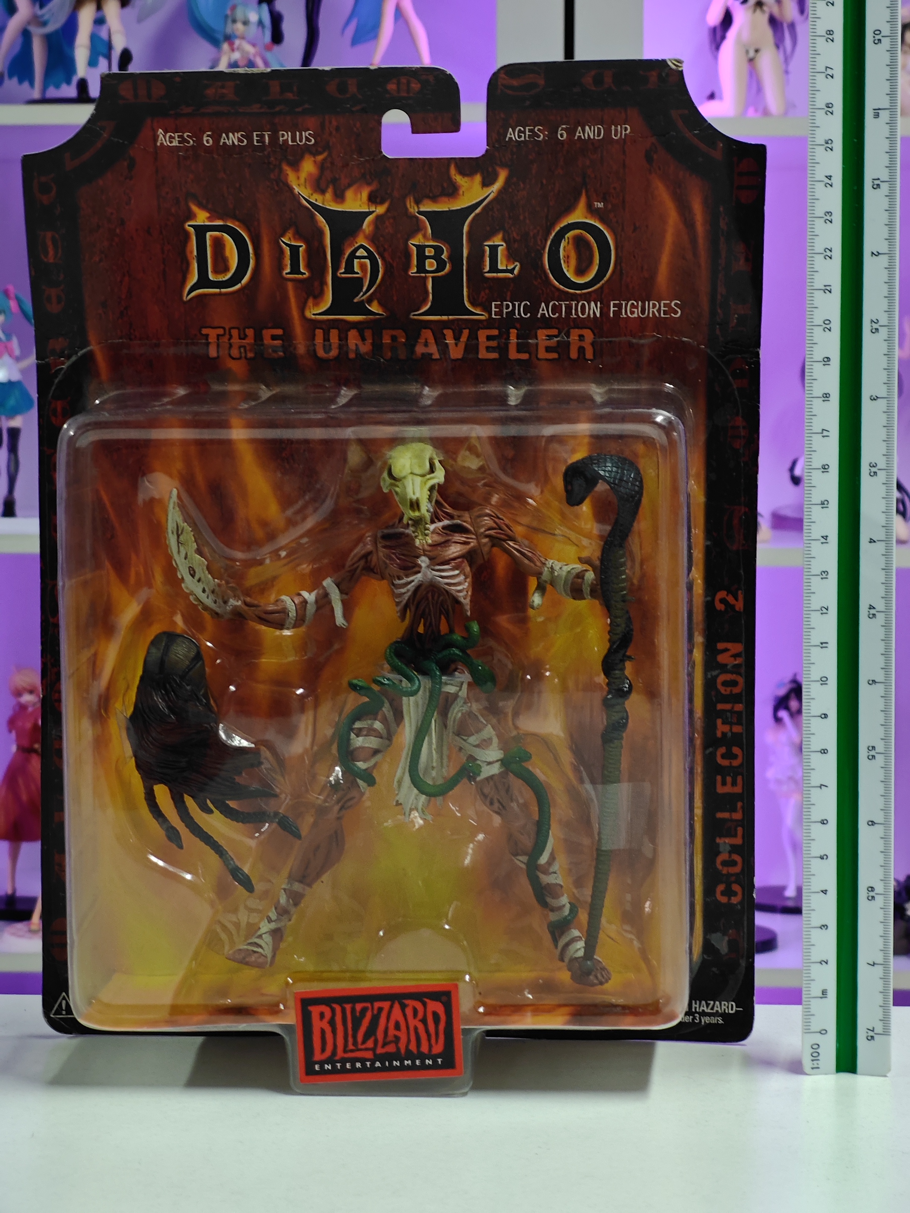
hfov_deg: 18.4
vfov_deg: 24.4
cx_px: 455
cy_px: 606
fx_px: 2804
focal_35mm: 80
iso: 400
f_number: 2.4
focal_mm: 7.48
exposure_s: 1/17.3
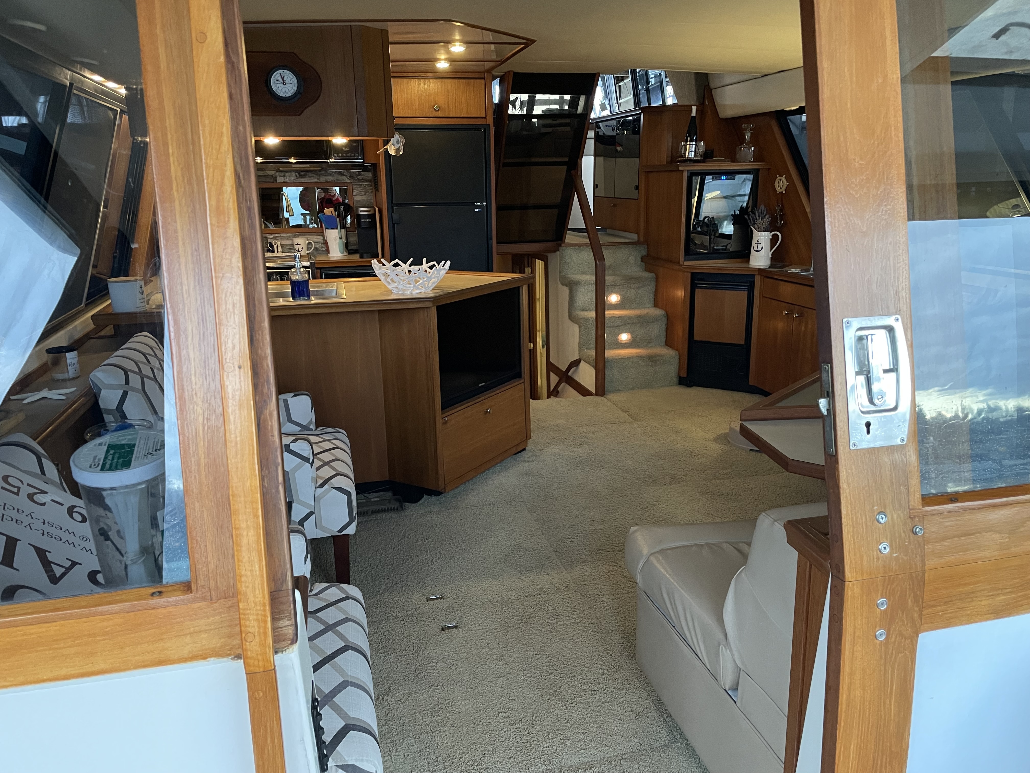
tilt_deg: -13.7
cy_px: 386
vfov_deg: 53.1
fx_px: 774
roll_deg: +1.8
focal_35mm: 26
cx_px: 515
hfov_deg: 67.3
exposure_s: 1/60
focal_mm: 4.2
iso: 400
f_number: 1.6
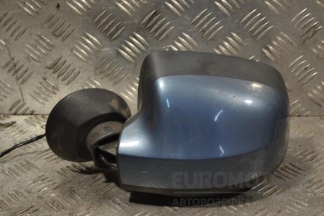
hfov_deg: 26.0
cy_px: 108
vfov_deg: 17.5
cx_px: 162
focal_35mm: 78
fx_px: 702
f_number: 5.6
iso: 200
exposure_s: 1/30
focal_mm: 52
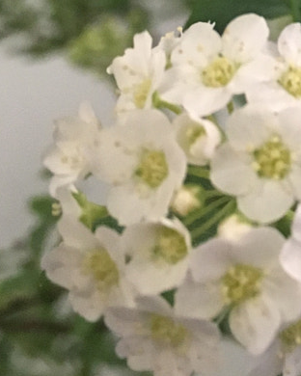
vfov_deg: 15.6
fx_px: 1292
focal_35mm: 116
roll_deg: -0.1
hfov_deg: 12.4
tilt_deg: +0.3
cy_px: -147
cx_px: 510
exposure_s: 1/33
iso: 160
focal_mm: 4.15
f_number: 2.2
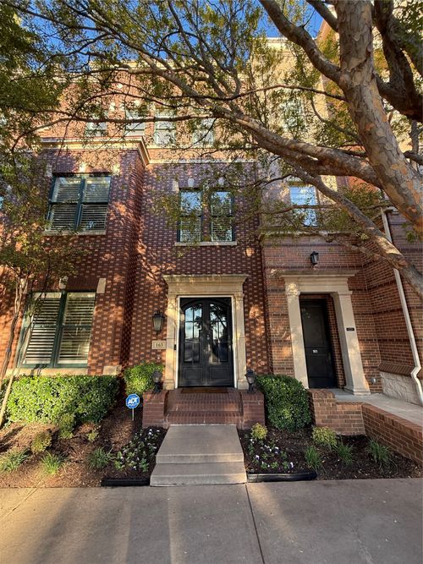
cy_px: 282
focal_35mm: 14
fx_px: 228
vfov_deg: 102.1
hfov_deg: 85.7
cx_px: 212
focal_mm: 2.22
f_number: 2.2
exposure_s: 1/99
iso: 80
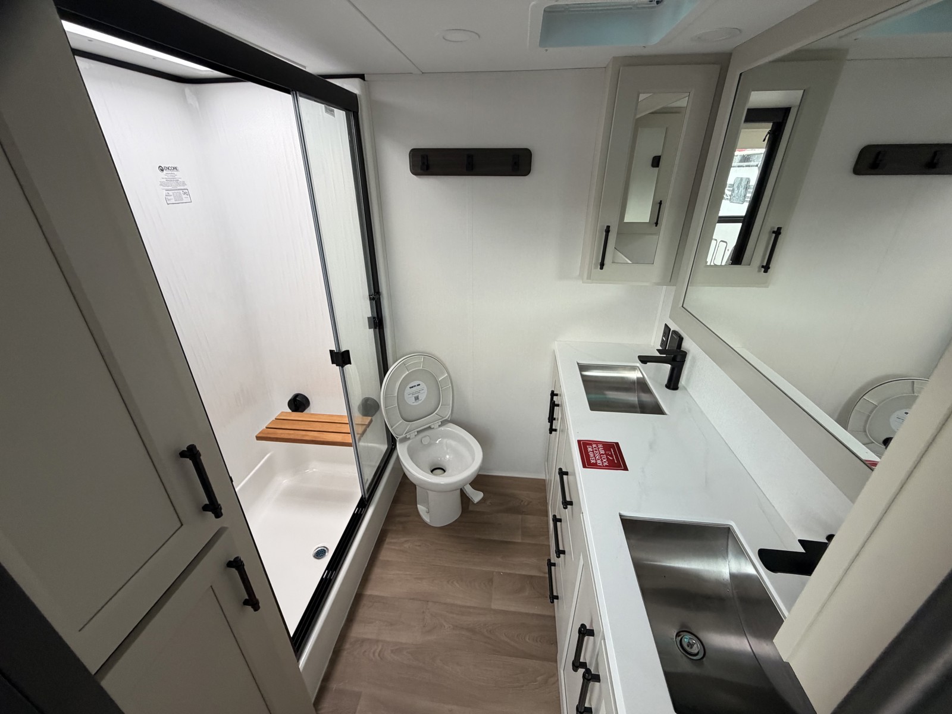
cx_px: 476
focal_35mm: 14
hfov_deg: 102.1
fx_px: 385
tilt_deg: -26.6
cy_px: 357
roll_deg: +0.8
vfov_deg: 85.7
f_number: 2.2
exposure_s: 1/121
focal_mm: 2.22
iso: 200
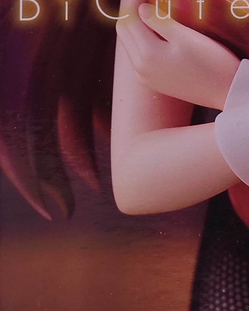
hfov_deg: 5.0
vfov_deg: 6.3
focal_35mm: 305
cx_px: 329
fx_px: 2809
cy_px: -126
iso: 400
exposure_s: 1/18.4
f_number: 2.4
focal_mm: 7.48
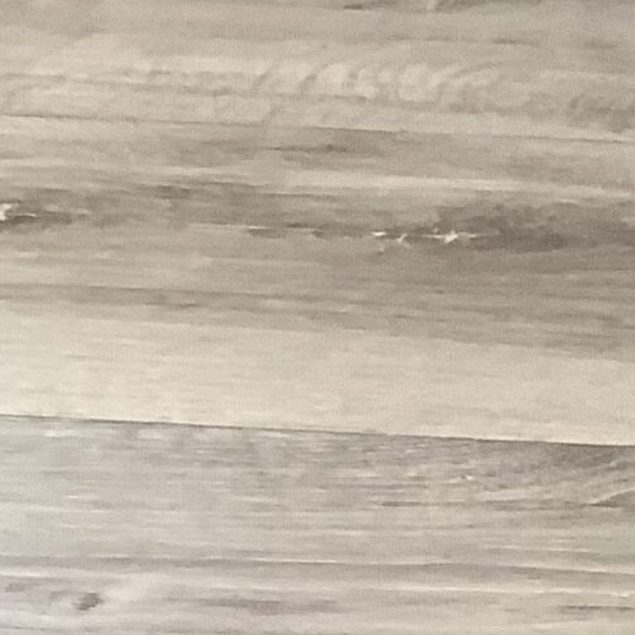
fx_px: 2926
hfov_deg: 10.4
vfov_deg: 12.4
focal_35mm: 141
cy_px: 328
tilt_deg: -32.1
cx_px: 1611
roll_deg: -0.8
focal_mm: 3.3
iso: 125
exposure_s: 1/60
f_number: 2.4
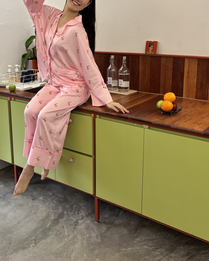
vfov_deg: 44.3
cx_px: 68
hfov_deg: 36.1
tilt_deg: -13.3
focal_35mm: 41
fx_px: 317
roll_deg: +0.9
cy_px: 92
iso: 125
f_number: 1.6
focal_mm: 5.96
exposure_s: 1/50
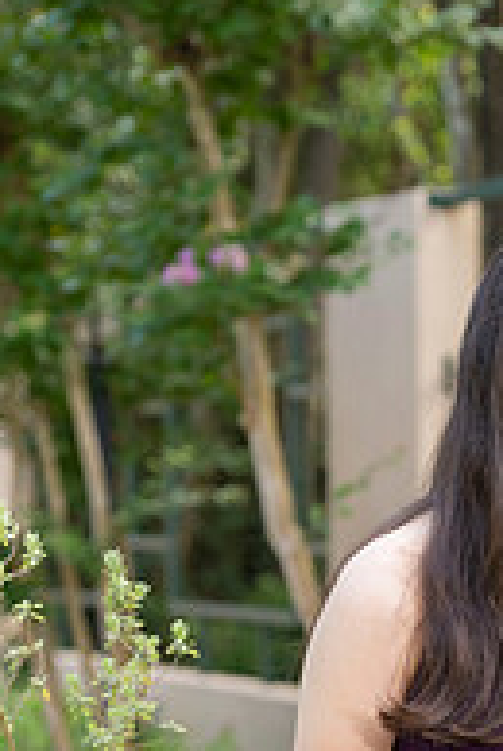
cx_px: 538
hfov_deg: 6.4
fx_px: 4448
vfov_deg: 9.6
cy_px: 755
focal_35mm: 213
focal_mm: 92
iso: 500
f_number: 5
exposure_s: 1/200
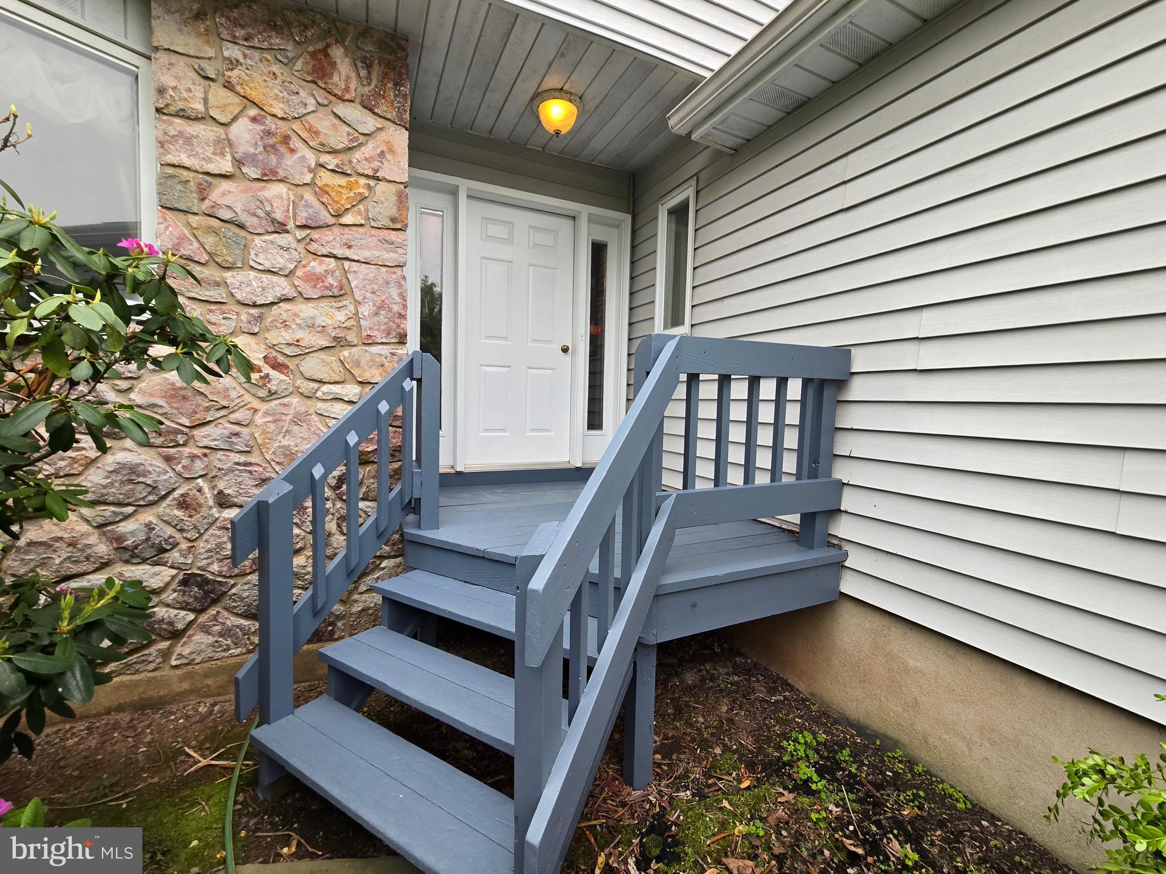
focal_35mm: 13
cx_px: 583
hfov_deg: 106.2
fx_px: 438
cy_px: 437
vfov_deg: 89.9
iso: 50
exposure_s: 1/270
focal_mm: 2.2
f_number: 2.2
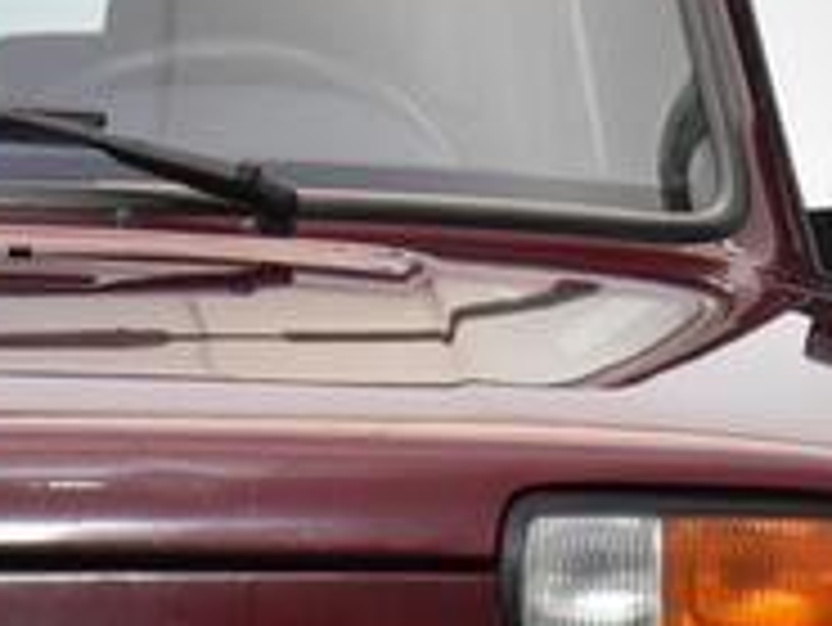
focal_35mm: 365
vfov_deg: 4.1
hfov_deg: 5.4
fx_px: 8779
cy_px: 721
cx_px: -270
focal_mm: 52
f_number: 5.6
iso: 1400
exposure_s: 1/60
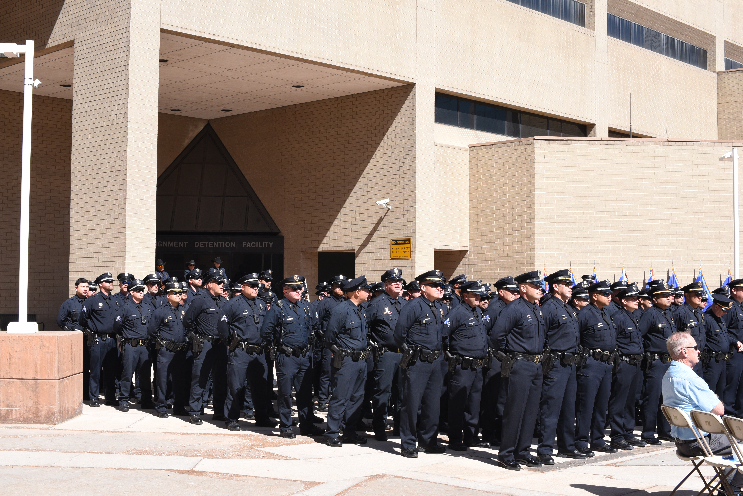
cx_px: 372
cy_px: 248
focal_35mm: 50
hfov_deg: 39.6
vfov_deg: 27.0
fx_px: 1032
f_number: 13
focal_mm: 50
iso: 500
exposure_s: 1/320
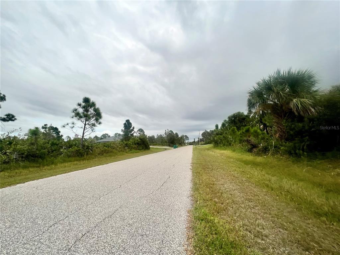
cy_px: 128
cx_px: 170
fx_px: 128
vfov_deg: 89.9
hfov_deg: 106.2
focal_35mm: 13
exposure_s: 1/99
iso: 50
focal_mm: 1.57
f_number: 1.8
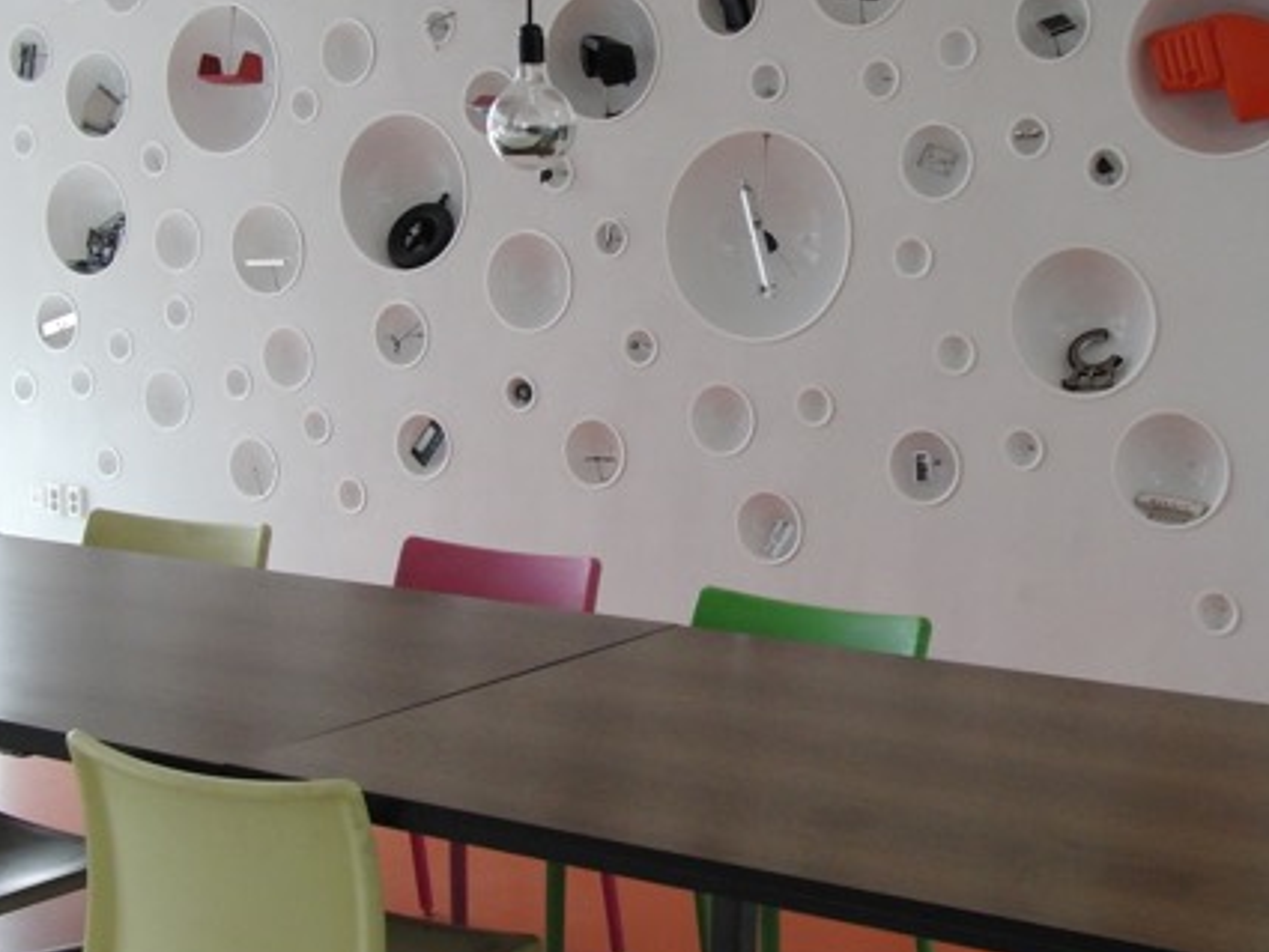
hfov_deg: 31.7
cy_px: 418
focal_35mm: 61
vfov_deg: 24.0
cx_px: 630
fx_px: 2237
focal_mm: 7.3
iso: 200
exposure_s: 1/160
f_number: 2.7
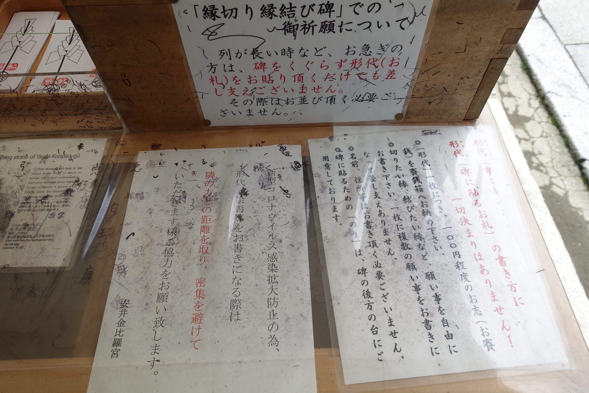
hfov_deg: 73.7
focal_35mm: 24
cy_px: 196
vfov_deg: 53.1
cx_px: 294
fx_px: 393
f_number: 4
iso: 125
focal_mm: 8.8
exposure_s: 1/400
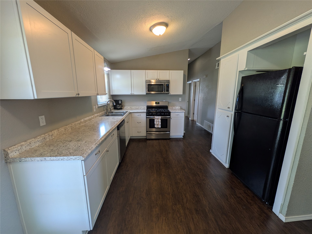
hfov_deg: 102.1
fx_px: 126
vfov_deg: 85.7
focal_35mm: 14
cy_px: 117
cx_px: 156
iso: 55
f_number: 2.2
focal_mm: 1.83
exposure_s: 1/30
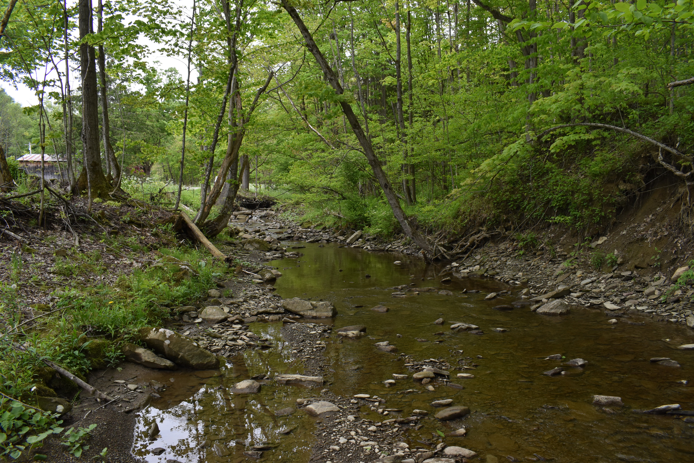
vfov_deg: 48.0
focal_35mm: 27
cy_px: 232
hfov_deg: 67.4
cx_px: 347
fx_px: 521
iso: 400
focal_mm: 18
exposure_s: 1/200
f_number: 8
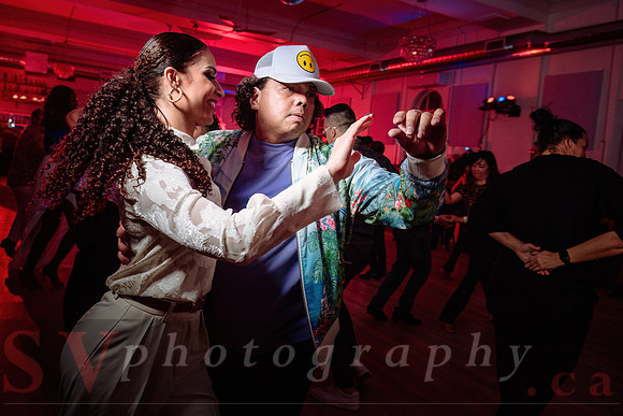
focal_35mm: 29
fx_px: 508
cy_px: 181
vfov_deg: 44.4
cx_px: 272
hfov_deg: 62.8
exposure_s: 1/80
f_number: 4
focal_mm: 26
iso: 800
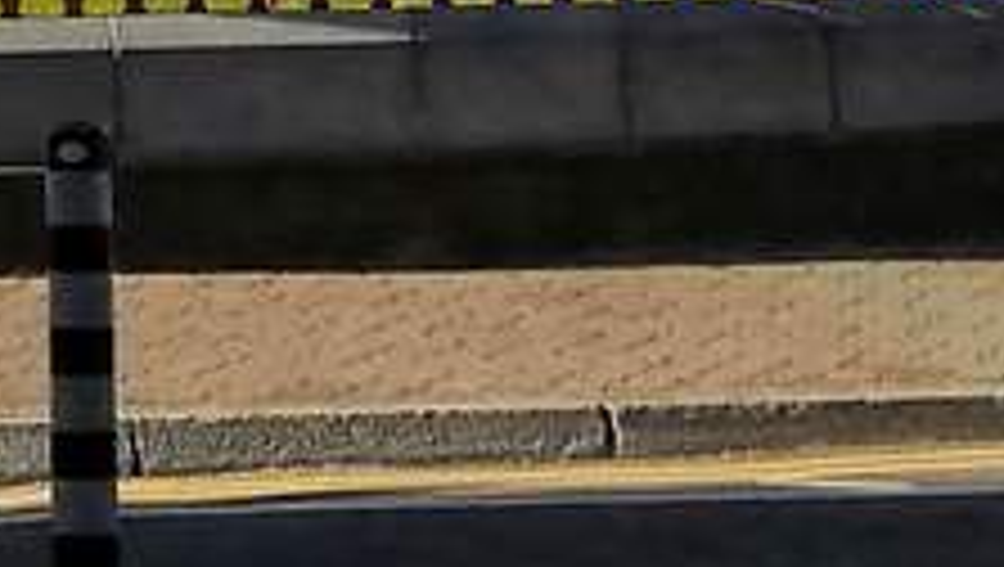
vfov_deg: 5.1
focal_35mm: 203
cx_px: -252
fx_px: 5410
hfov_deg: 10.4
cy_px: -1966
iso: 50
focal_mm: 3.46
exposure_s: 1/2024
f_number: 1.8
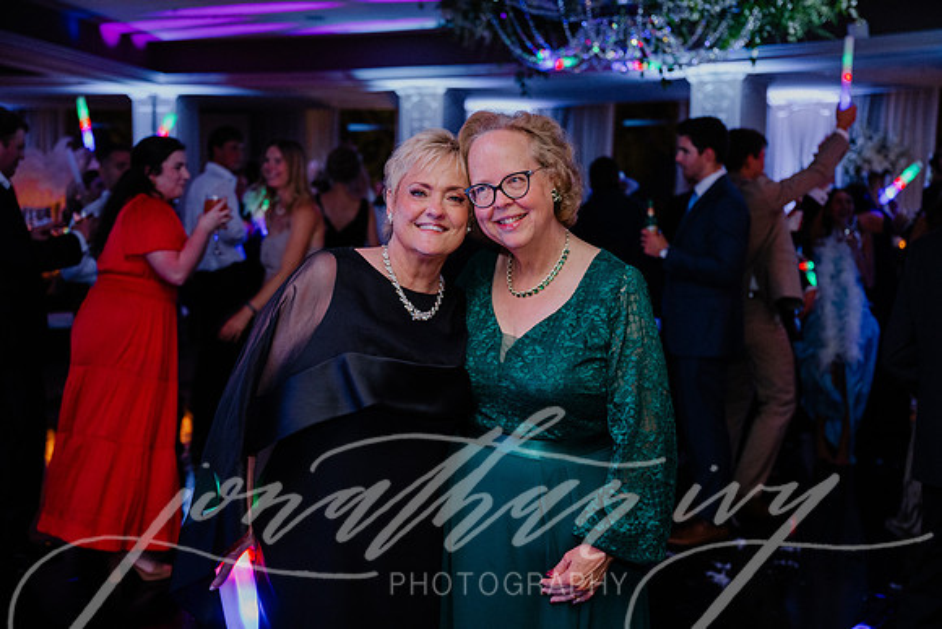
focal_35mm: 41
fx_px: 1073
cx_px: 471
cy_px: 314
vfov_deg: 32.6
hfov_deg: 47.4
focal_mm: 41
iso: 2000
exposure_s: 1/50
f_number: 2.8
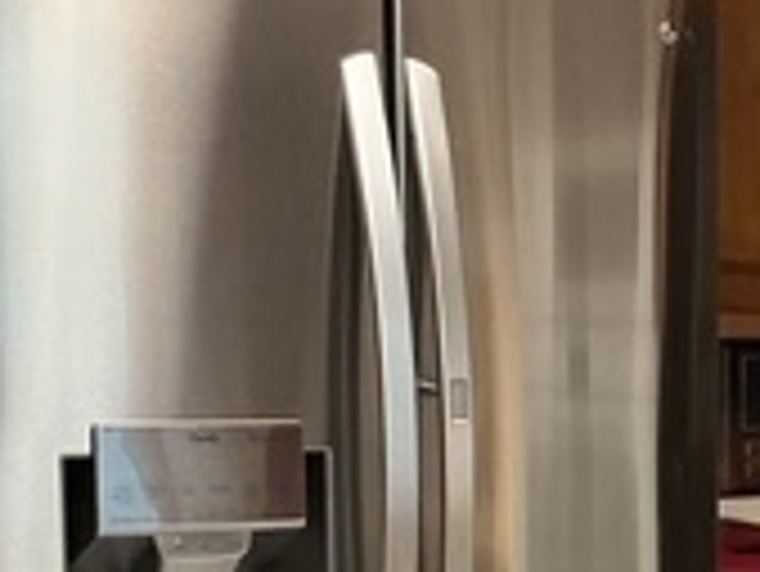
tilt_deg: -6.3
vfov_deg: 13.2
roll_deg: -0.7
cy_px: 608
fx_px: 2417
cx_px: 1061
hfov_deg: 16.6
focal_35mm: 110
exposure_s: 1/60
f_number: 1.8
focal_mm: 3
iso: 160
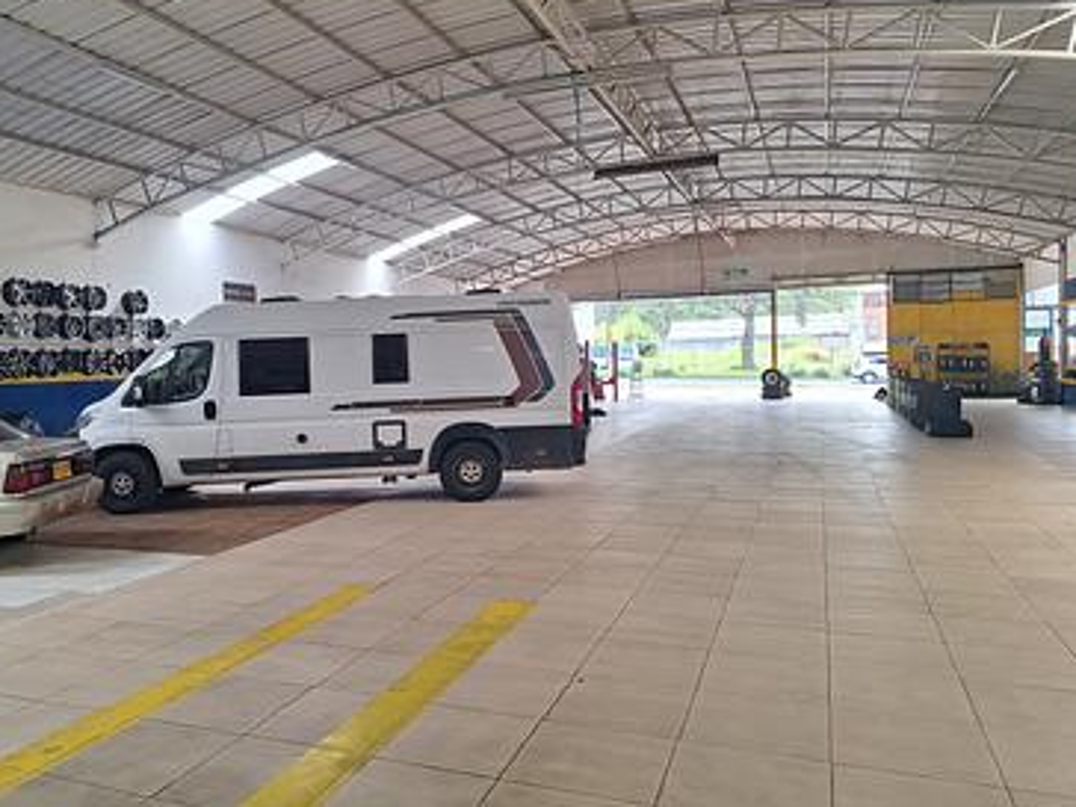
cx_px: 463
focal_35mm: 27
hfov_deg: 65.0
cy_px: 384
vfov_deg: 51.3
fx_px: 839
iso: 40
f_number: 1.8
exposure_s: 1/142
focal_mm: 5.54
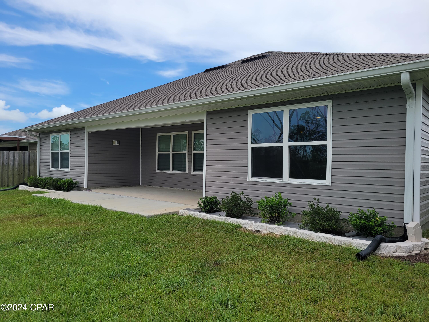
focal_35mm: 26
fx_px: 322
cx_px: 214
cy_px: 161
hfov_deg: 67.3
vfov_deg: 53.1
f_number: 1.8
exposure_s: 1/2321
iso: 40
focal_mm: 5.4
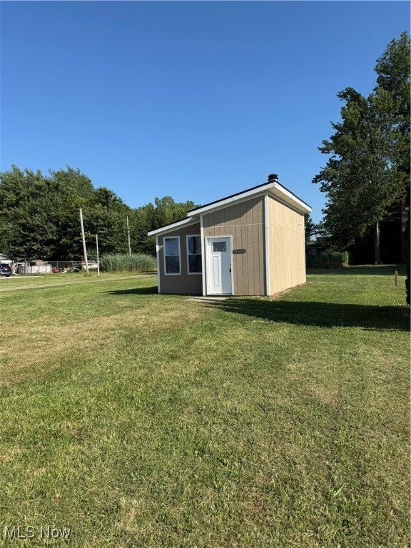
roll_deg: +2.1
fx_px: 380
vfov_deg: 71.6
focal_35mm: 24
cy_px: 274
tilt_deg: -1.2
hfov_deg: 56.8
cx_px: 206
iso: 80
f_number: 1.78
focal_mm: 6.76
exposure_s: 1/4167
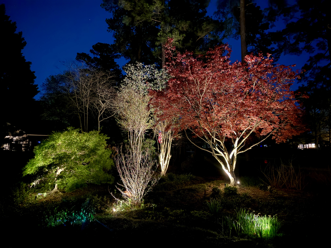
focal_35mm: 24
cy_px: 124
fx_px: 229
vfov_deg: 56.8
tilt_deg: +9.4
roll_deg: +0.4
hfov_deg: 71.6
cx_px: 166
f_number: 1.78
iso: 2500
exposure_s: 1/5
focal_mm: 6.76
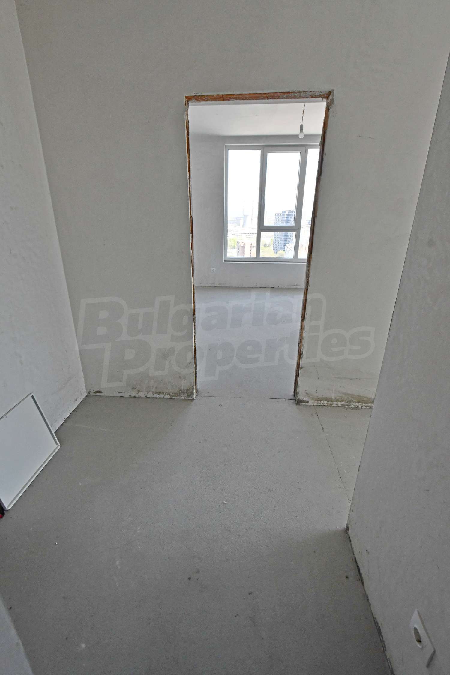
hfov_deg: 77.3
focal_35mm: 15
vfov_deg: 100.4
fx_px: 281
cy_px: 338
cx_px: 225
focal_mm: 10
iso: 1600
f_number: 9
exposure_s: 1/320
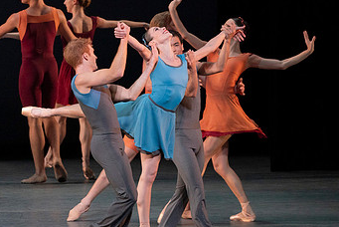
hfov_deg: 4.0
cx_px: 86
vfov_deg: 2.6
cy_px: 104
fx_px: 4901
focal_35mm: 520
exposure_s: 1/400
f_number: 8
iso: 6400
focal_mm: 306
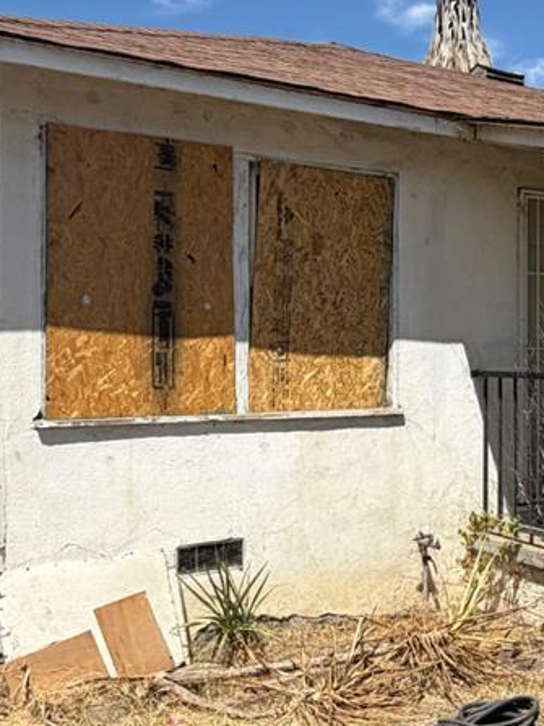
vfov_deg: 40.4
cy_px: 374
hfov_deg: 29.9
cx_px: 464
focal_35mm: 47
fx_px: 985
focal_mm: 2.22
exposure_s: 1/1033
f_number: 2.2
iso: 20
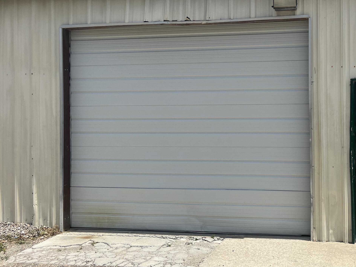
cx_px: 270
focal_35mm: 41
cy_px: 120
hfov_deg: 44.1
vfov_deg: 35.1
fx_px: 422
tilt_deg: -0.1
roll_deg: +0.8
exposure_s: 1/6494
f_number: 1.6
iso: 50
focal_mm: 5.1
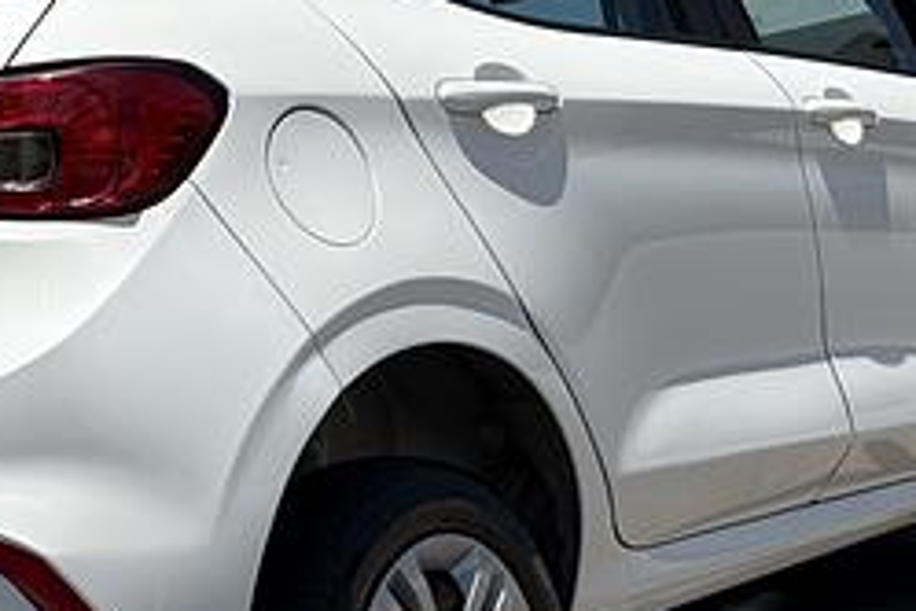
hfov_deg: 23.2
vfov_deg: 15.7
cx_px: 239
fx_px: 2213
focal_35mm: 87
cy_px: 353
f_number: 1.6
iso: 64
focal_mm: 5.96
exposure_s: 1/6993
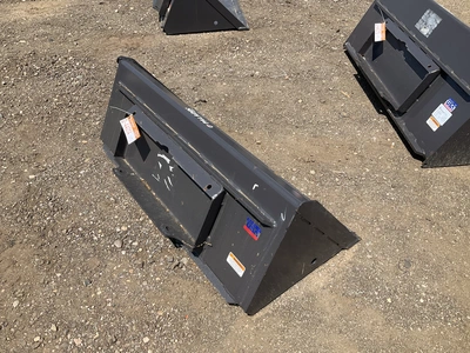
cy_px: 176
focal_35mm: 29
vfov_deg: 48.2
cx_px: 235
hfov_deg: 61.7
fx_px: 394
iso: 25
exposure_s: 1/1534
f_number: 1.8
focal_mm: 3
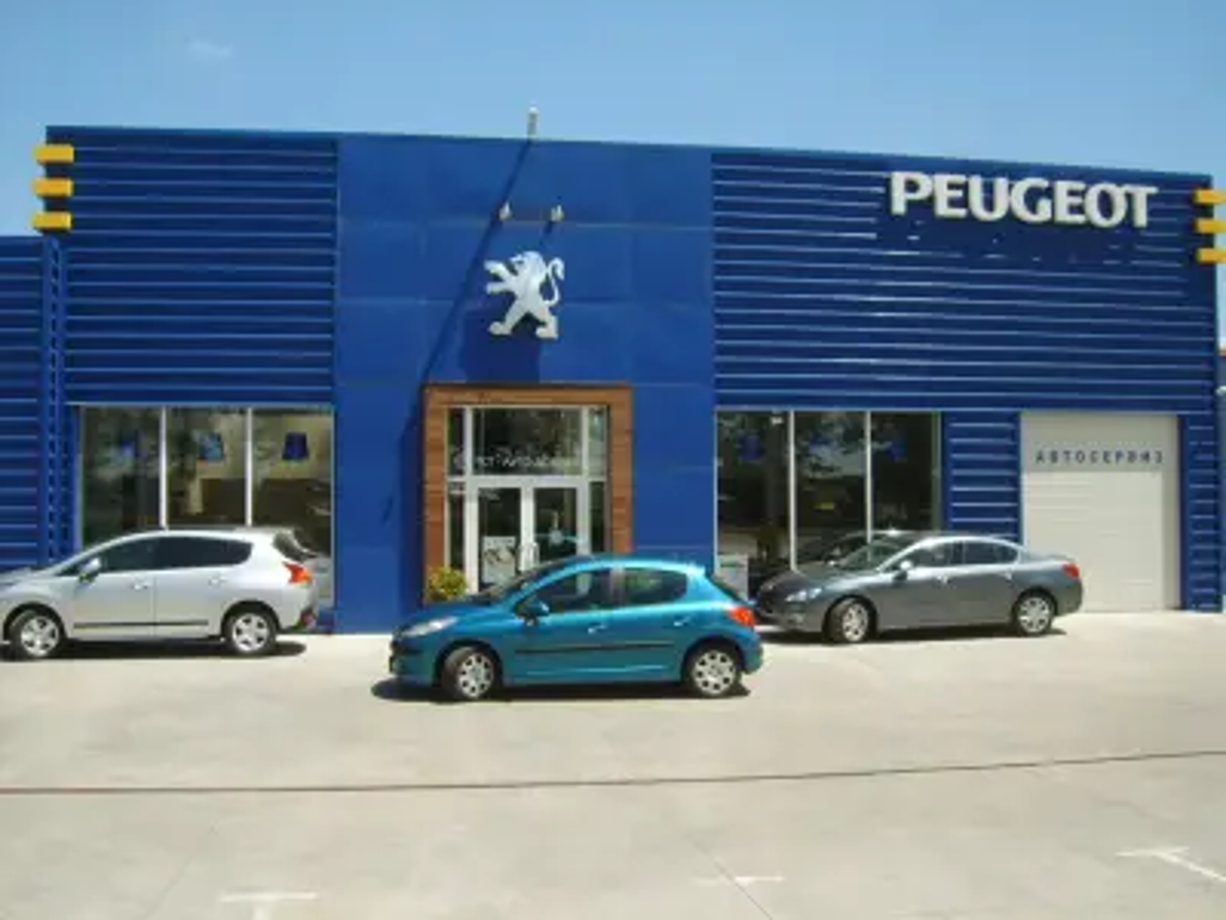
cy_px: 460
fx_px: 1240
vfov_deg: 40.7
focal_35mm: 35
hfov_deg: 52.6
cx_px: 613
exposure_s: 1/500
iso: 50
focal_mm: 5.8
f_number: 5.8
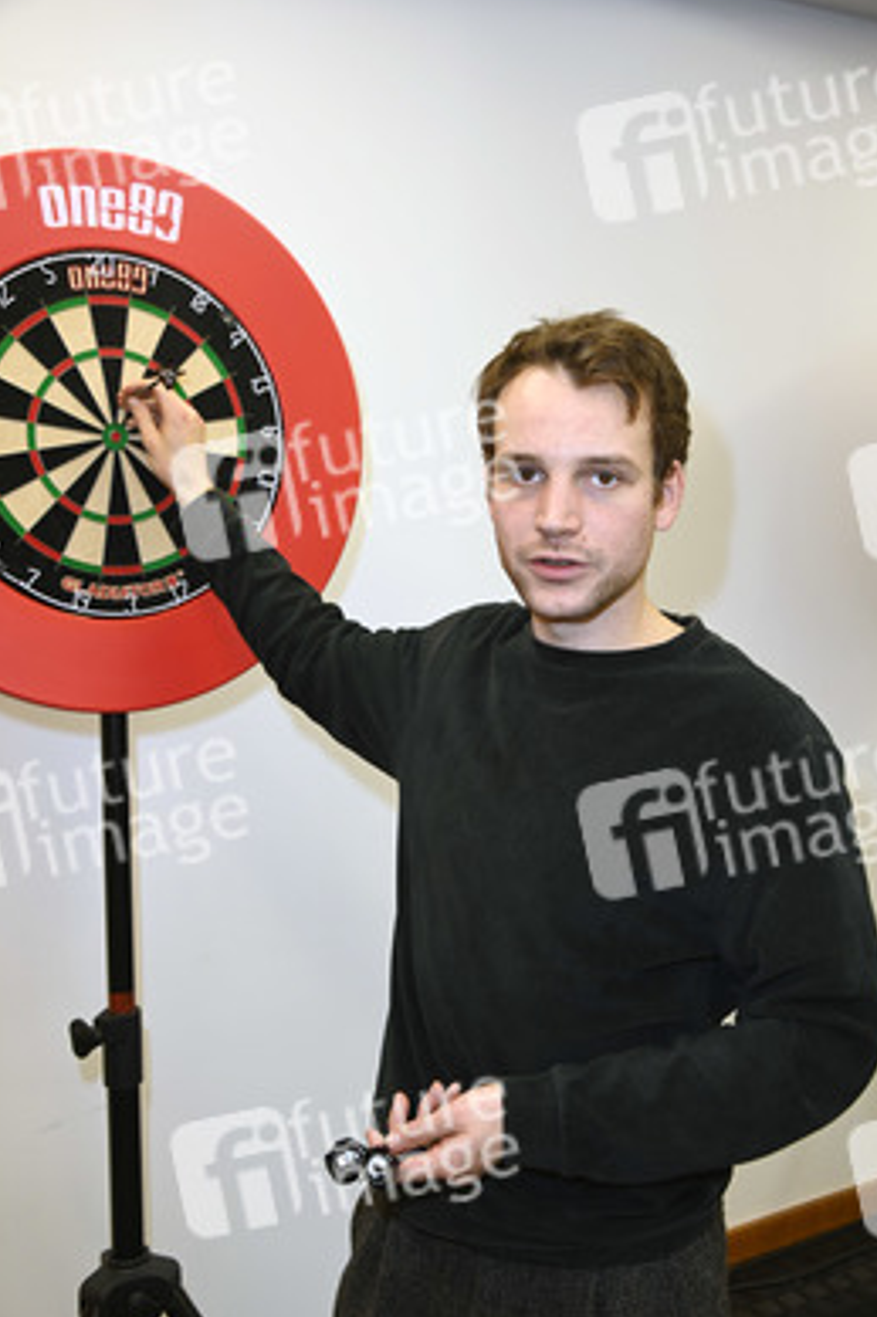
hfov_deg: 35.9
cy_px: 650
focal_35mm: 37
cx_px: 444
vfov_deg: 51.9
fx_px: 1353
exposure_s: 1/50
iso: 1250
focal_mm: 36
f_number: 5.6
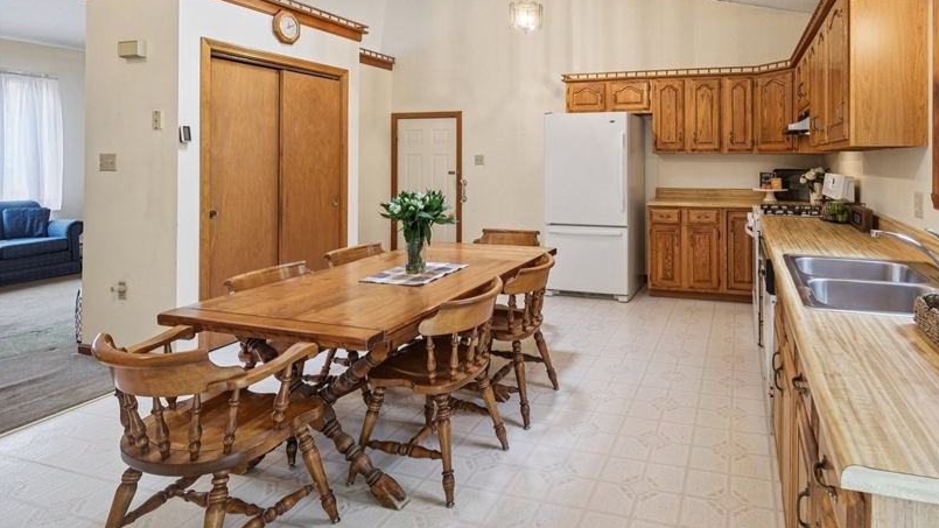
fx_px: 498
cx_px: 590
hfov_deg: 84.8
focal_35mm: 20
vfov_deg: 54.4
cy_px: 163
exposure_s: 1/10
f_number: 5.6
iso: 400
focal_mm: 10
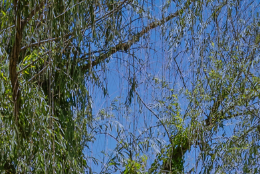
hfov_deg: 18.3
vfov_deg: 9.8
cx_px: 32
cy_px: 505
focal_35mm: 110
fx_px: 795
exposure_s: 1/100
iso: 250
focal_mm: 14
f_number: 9
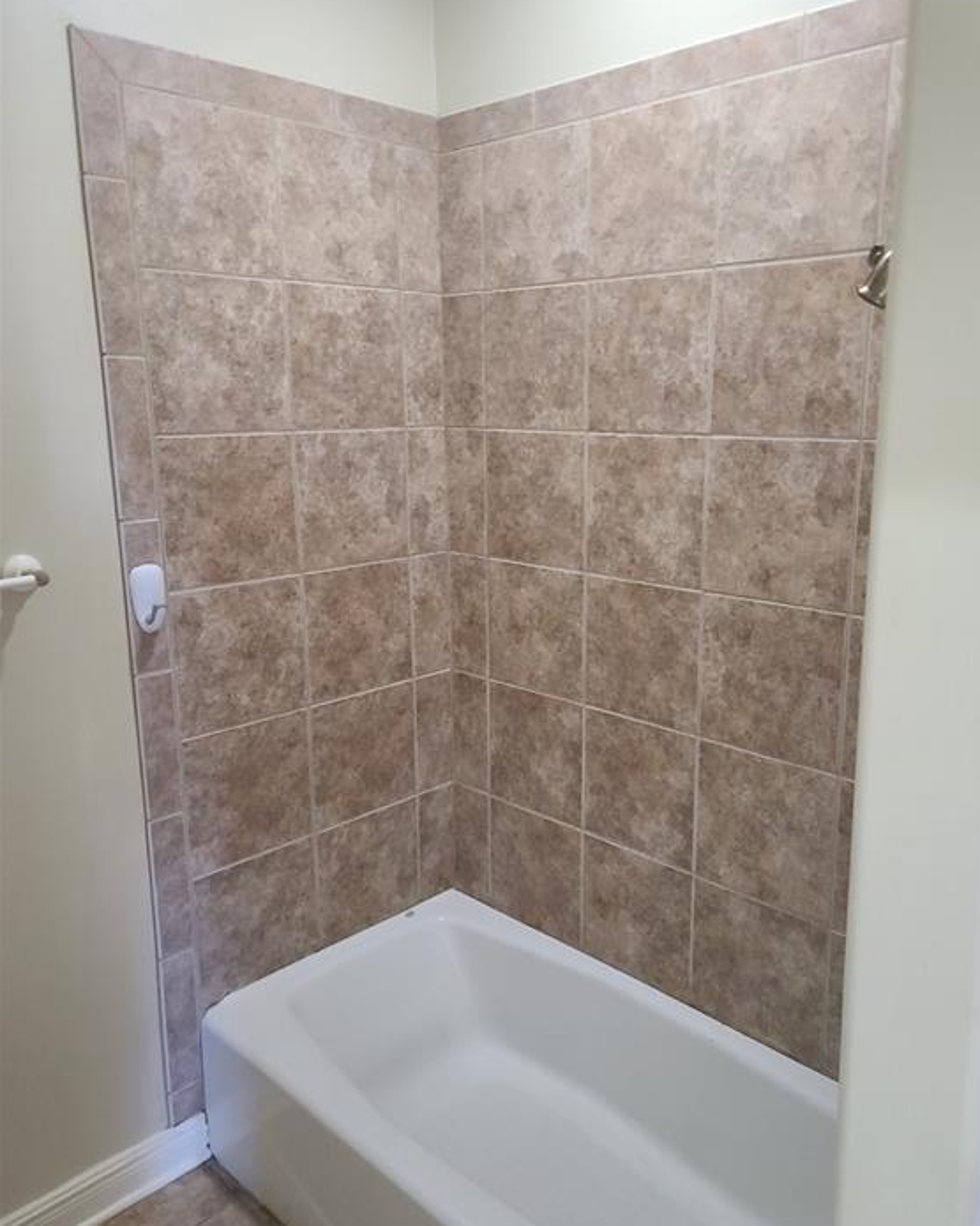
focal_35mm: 27
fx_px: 979
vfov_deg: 64.1
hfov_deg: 53.2
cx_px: 507
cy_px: 624
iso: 500
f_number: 1.8
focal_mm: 7
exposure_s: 1/30
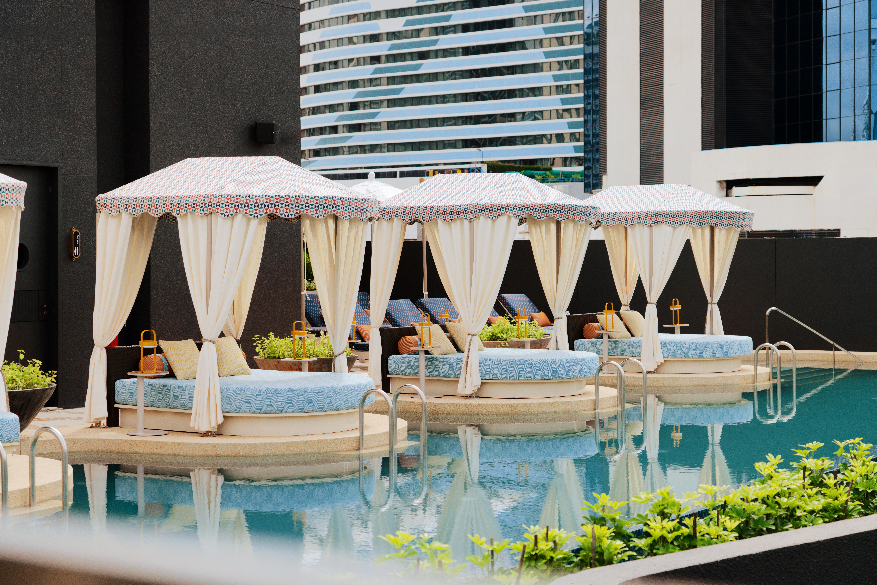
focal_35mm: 65
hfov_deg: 31.0
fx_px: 1583
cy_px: 292
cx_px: 438
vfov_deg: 20.9
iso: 200
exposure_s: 1/1600
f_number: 5
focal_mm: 65
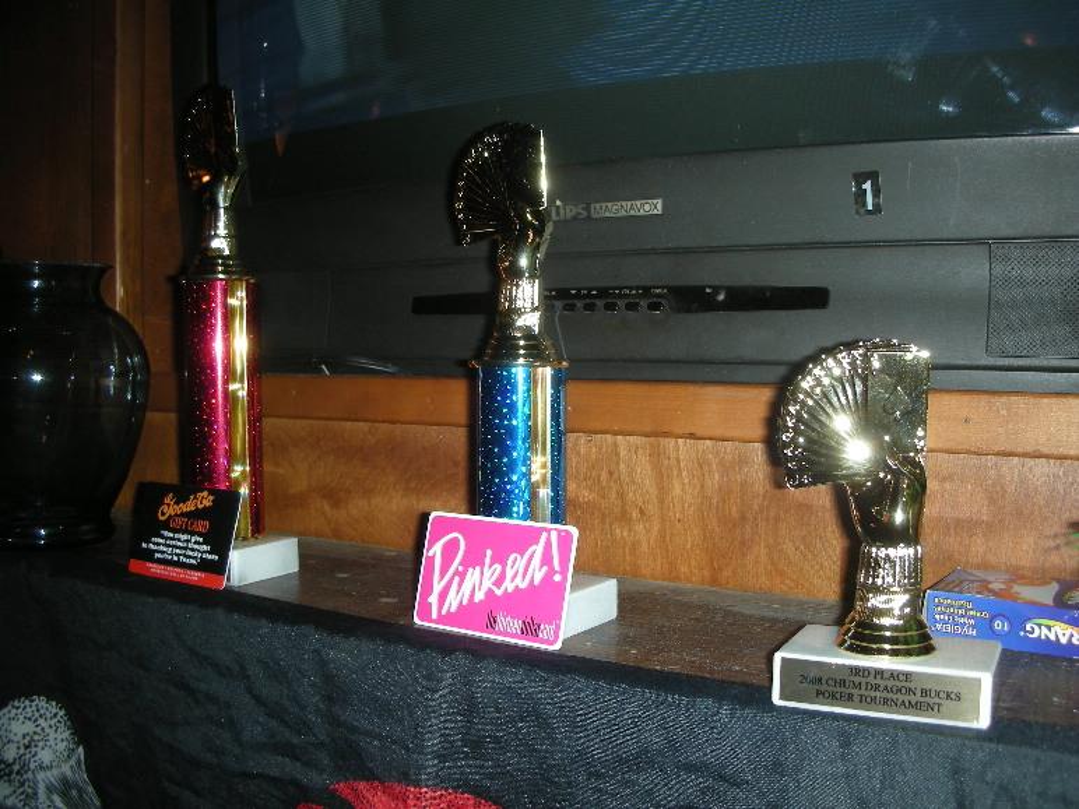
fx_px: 1091
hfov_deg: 52.6
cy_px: 404
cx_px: 540
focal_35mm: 35
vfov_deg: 40.7
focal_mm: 5.8
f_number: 2.8
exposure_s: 1/60
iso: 50
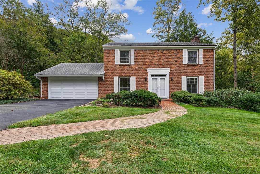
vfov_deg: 67.4
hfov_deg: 90.0
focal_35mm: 18
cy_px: 87
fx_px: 130
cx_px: 130
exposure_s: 1/10
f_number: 11
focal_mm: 18
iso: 50
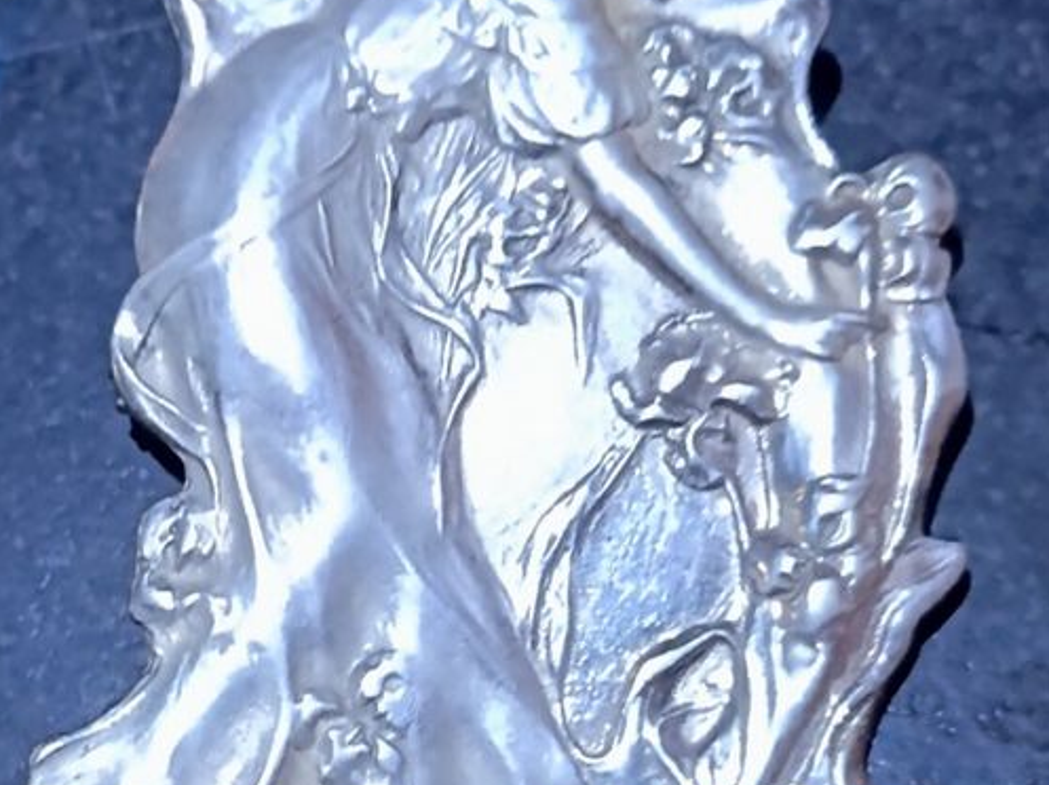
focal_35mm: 29
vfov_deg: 48.2
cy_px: 376
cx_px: 477
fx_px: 878
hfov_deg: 61.6
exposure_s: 1/33.3
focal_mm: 5.24
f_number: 1.7
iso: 1250
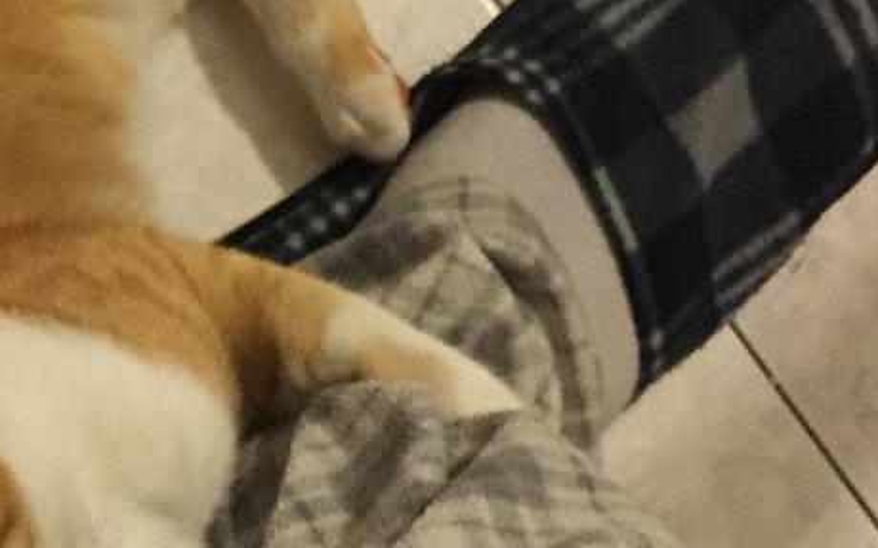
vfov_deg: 12.1
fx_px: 2559
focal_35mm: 107
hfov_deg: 19.0
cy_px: 563
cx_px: 31
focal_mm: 4.15
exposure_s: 1/17
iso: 250
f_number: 2.2
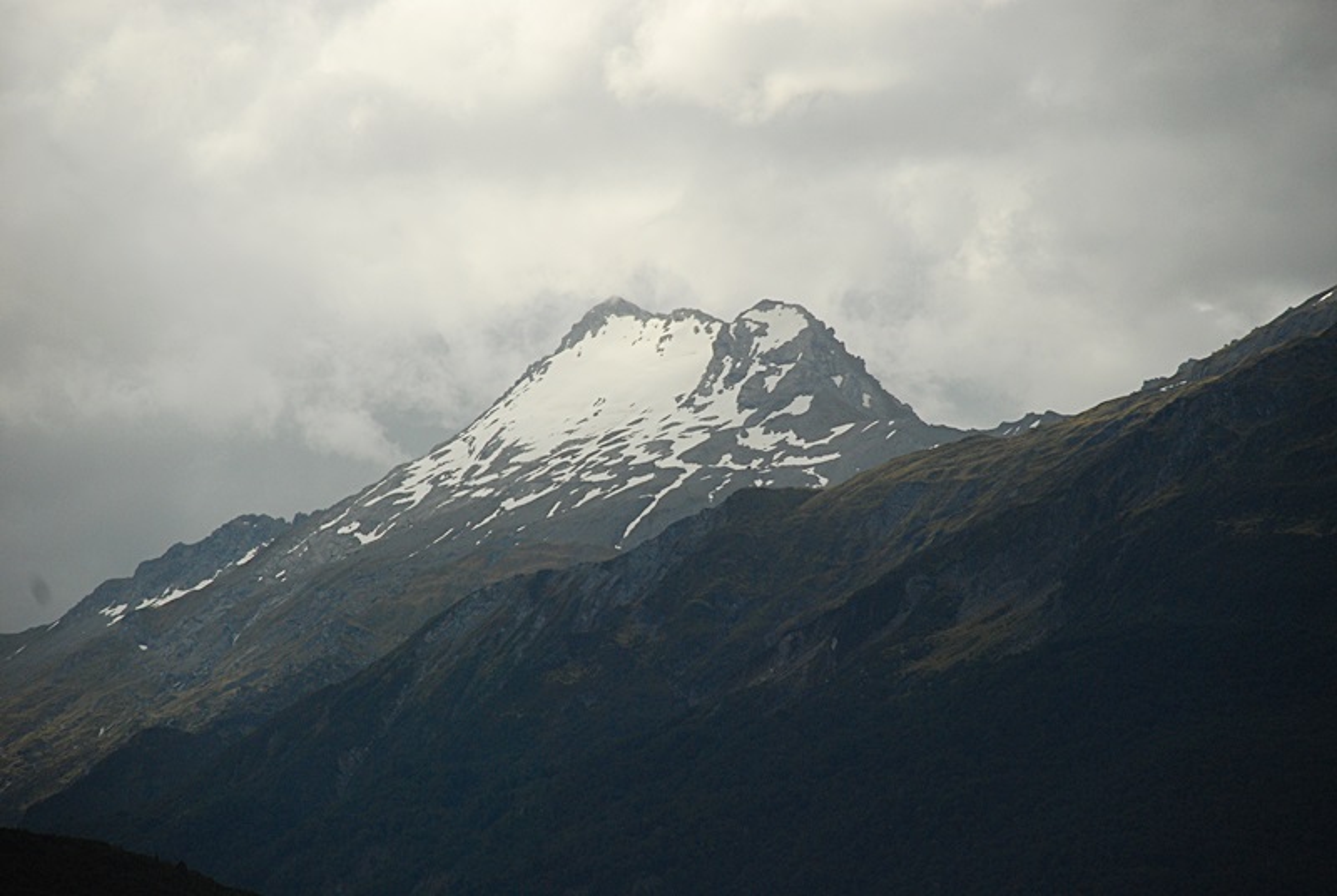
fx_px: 7532
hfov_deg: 10.1
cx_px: 668
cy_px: 448
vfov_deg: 6.8
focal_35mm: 202
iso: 400
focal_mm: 135
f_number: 6.3
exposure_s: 1/500
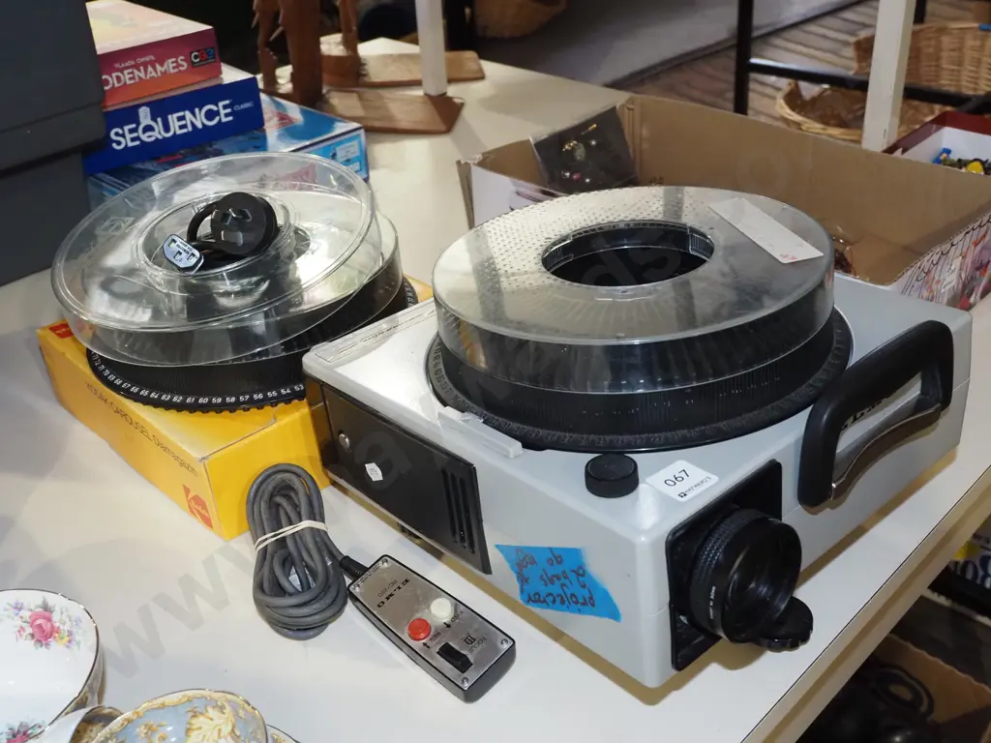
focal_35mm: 38
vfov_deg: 37.7
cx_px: 496
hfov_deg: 49.0
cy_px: 372
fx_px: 1088
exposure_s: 1/60
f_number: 5.6
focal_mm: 19
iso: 2500
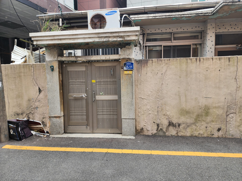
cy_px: 90
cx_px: 121
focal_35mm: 23
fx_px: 161
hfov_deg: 73.9
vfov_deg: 58.9
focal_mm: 6.4
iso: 16
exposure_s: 1/180
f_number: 1.8
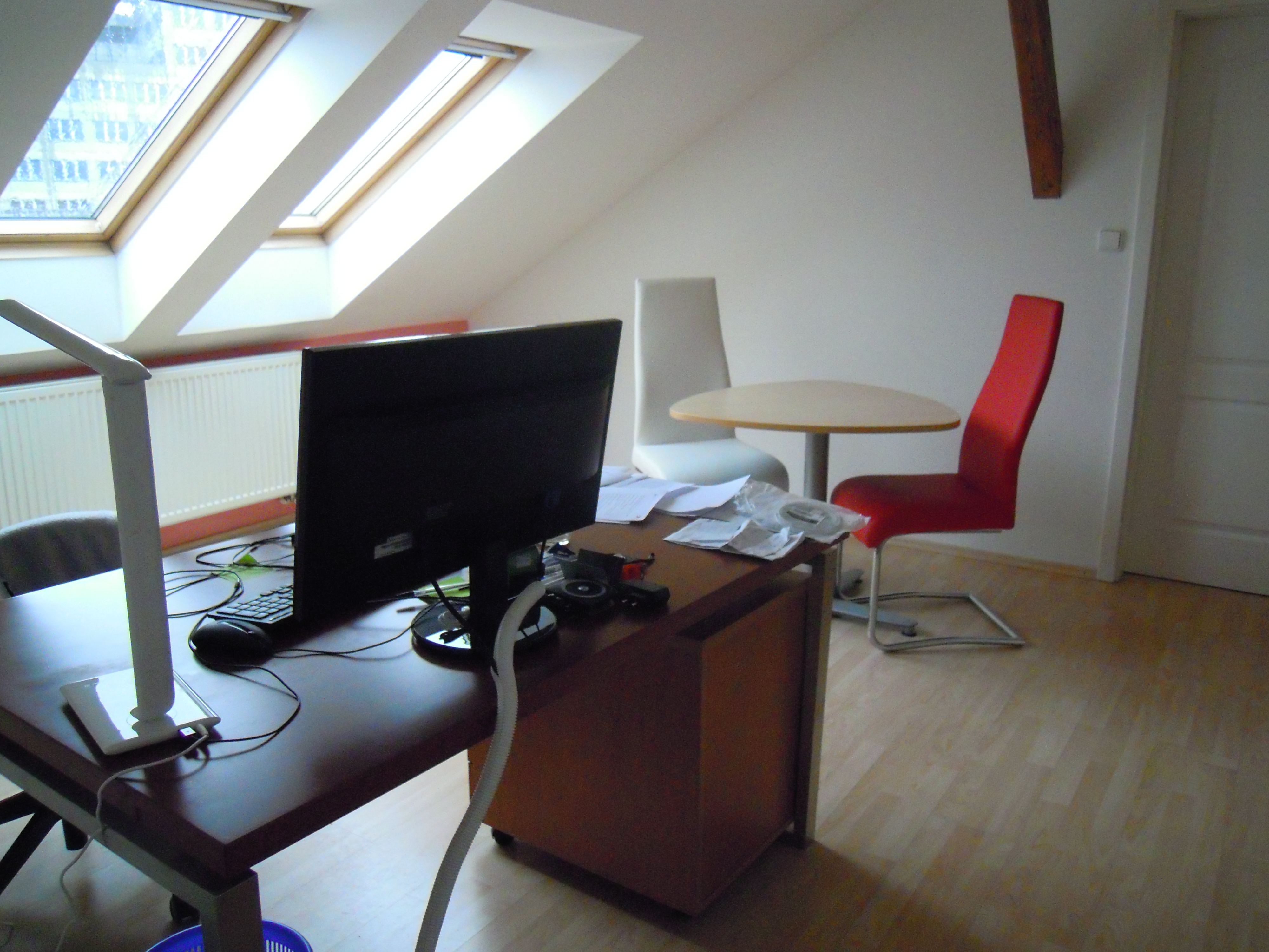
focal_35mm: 28
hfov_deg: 63.4
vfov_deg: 49.7
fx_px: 1026
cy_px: 476
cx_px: 634
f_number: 2.7
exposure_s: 1/60
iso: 800
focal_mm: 5
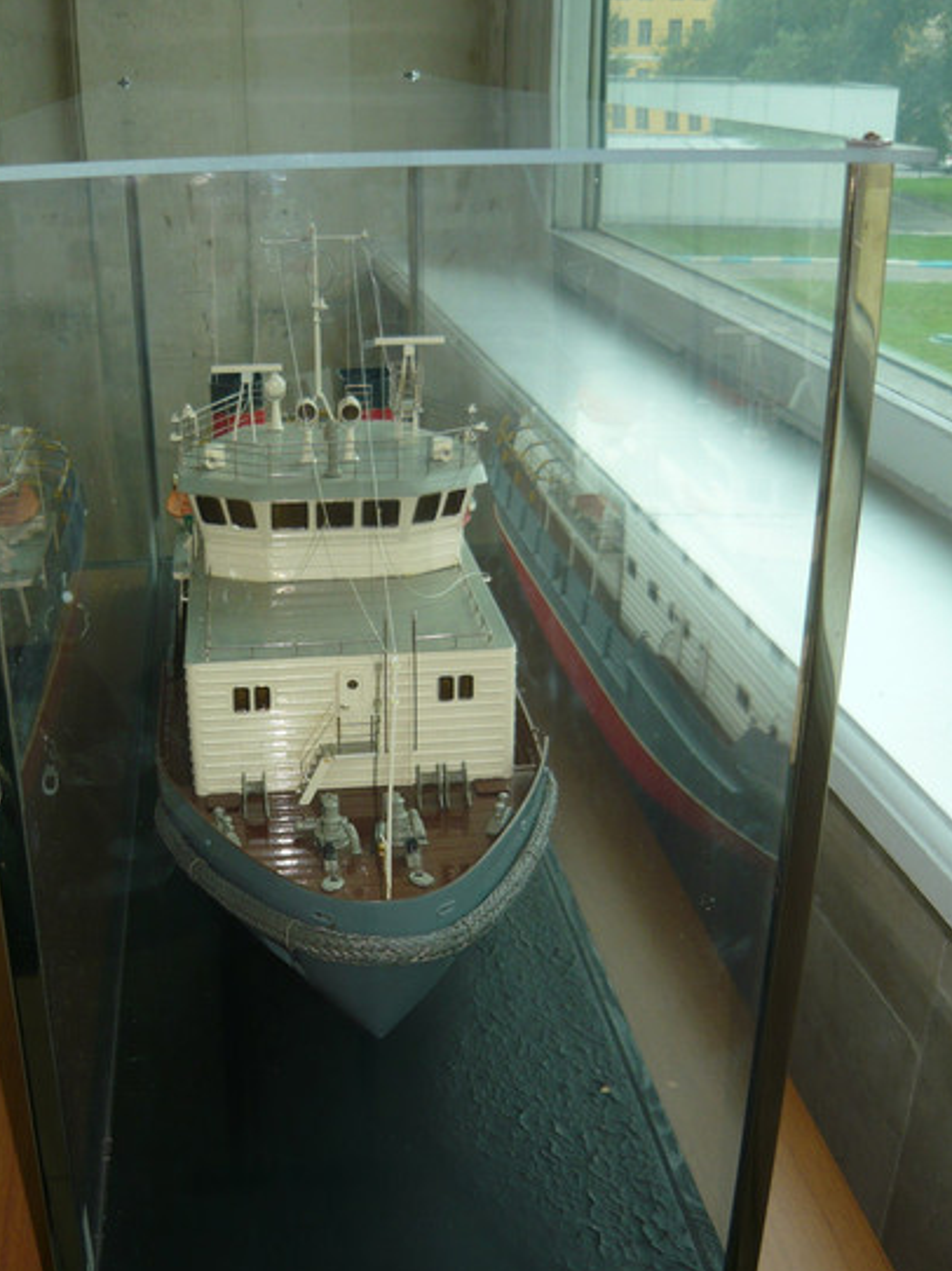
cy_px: 685
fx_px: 1431
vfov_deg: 47.8
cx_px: 399
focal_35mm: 39
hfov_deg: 36.7
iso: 100
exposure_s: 1/30
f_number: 2.8
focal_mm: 5.5
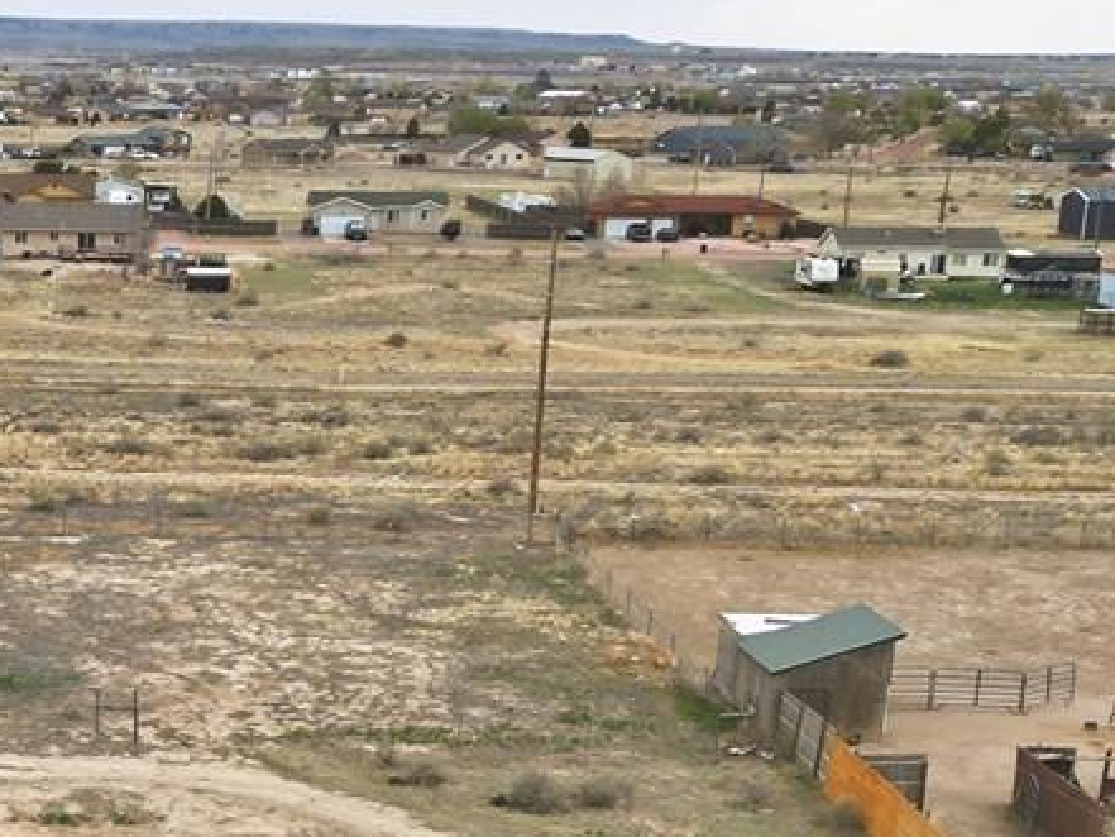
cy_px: 1019
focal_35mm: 87
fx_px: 2803
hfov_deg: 21.8
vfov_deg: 16.3
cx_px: 28
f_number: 1.7
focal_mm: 6.7
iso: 110
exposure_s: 1/2500
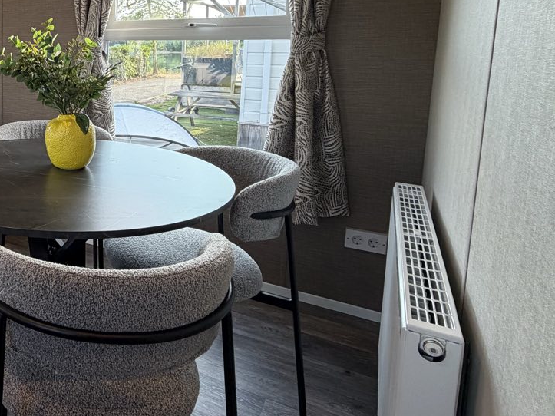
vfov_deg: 44.0
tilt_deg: -7.8
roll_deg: +0.5
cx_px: 15
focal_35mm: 31
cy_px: 107
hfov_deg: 49.1
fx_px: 497
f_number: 2.2
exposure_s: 1/100
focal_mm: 2.22
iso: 125
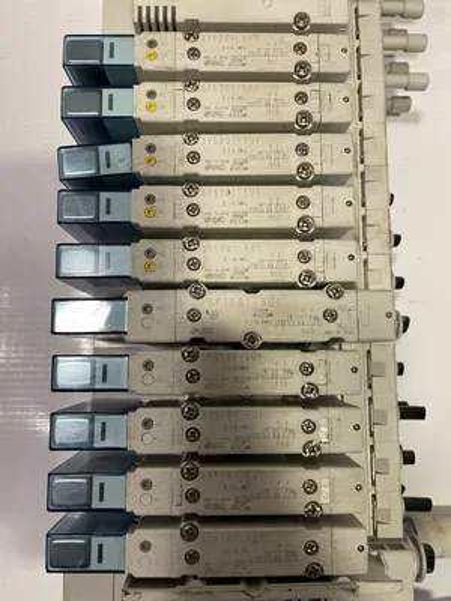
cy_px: 300
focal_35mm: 26
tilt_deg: -84.1
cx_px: 226
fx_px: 452
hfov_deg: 53.1
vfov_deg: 67.3
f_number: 1.6
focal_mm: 4.2
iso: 200
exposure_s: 1/60
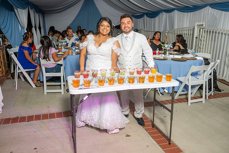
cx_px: 114
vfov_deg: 41.1
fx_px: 204
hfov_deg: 58.7
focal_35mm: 32
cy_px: 76
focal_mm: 32
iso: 250
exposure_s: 1/125
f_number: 3.5
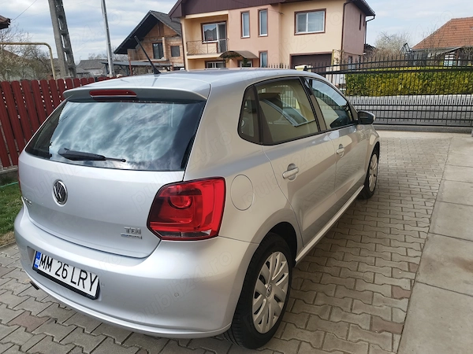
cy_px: 177
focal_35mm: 24
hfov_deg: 71.6
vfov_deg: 56.8
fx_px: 328
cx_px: 236
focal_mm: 5.89
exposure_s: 1/577
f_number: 1.89
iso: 50
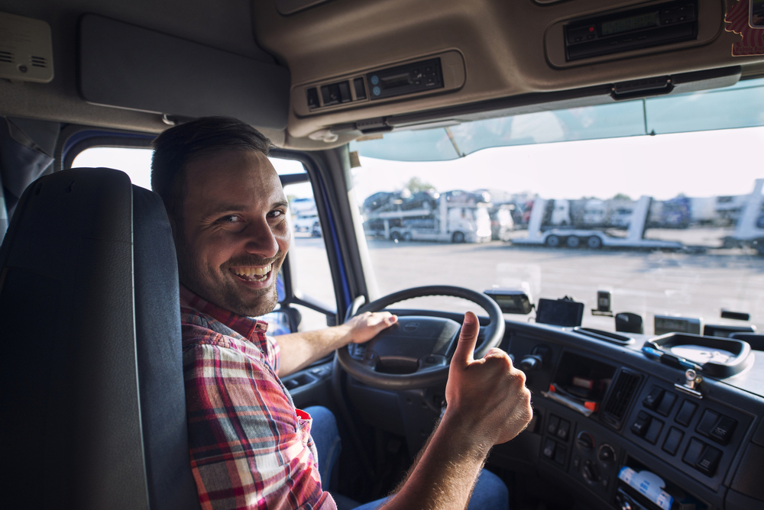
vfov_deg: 62.0
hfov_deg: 83.9
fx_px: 425
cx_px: 382
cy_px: 255
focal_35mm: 20
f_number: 3.5
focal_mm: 20
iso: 250
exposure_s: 1/500
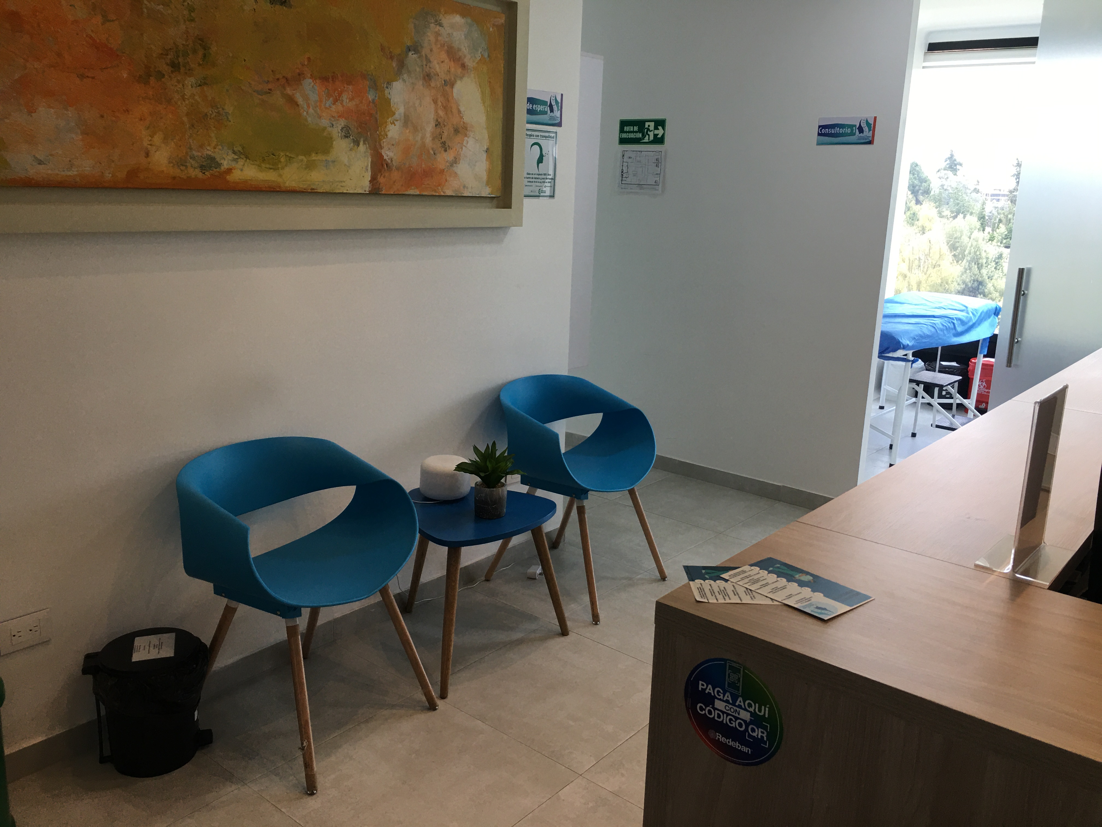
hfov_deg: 61.7
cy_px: 414
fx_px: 923
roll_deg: -2.7
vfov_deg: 48.2
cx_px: 551
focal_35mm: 29
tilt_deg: -12.6
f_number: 2.2
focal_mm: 4.15
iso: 25
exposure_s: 1/40
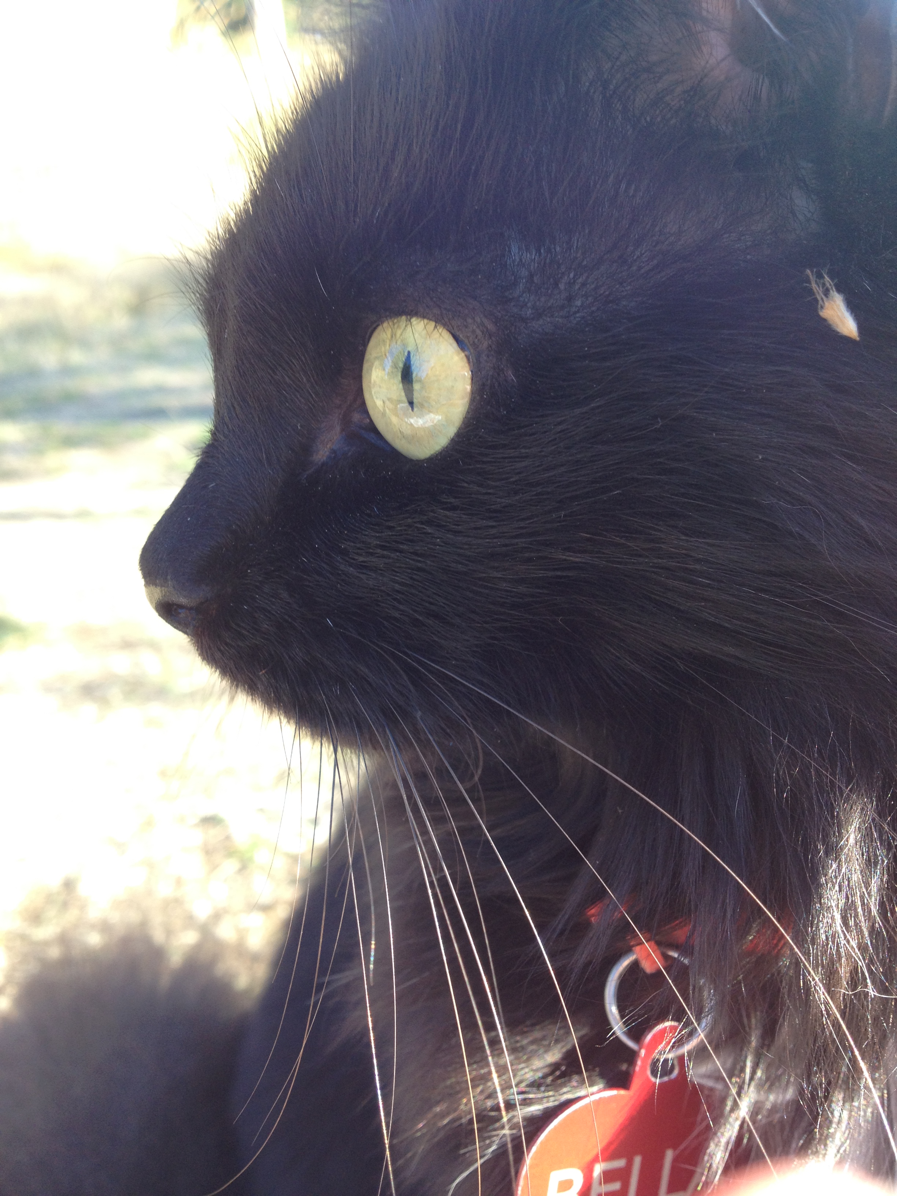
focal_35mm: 35
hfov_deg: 40.7
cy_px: 598
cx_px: 448
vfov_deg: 52.6
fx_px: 1209
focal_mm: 4.28
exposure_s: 1/120
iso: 50
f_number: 2.4
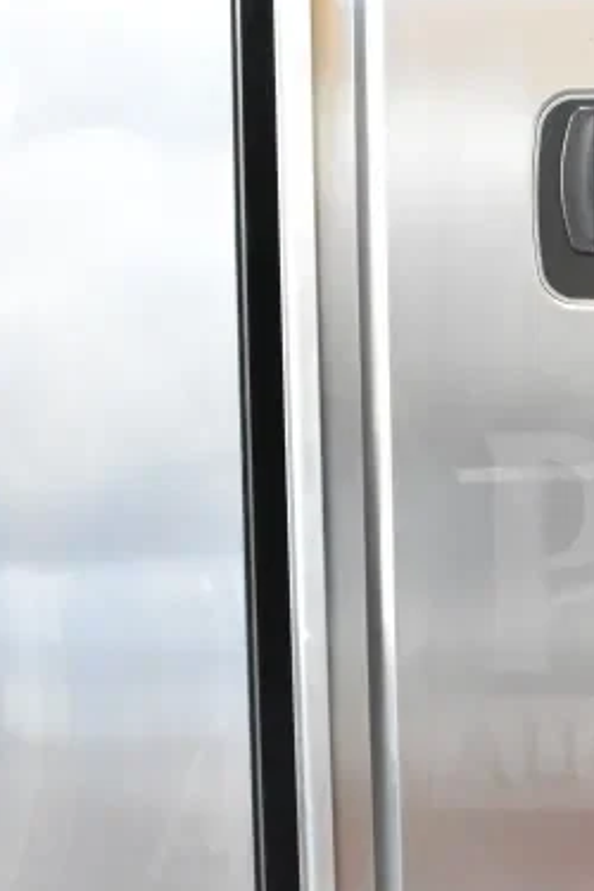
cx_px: 696
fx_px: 2084
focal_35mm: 84
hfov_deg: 15.7
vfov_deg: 24.0
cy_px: 621
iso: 6400
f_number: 6.3
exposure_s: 1/160
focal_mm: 23
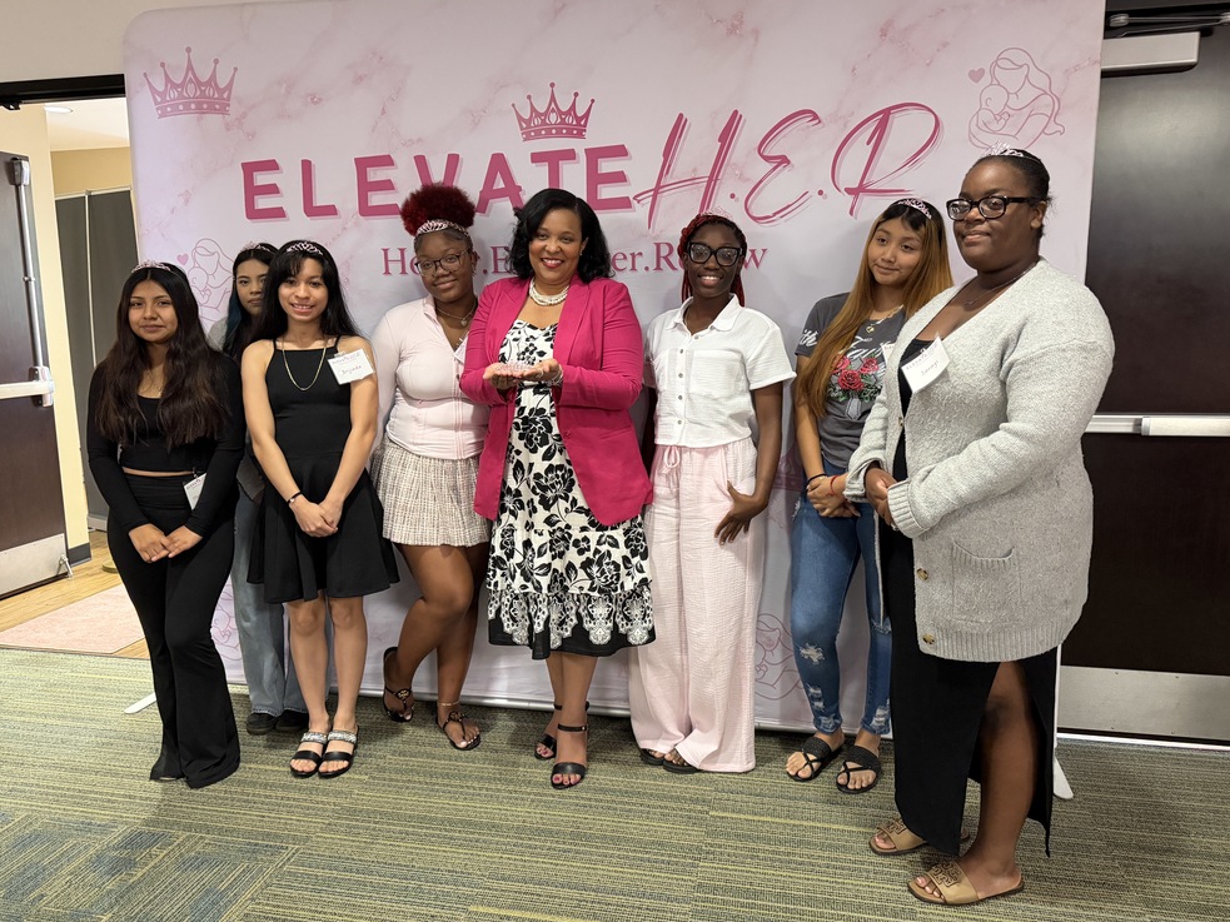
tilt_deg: -8.7
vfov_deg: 54.9
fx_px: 888
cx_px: 611
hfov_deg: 69.4
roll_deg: +0.7
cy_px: 448
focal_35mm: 25
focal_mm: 6.76
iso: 640
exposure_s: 1/60
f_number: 1.78
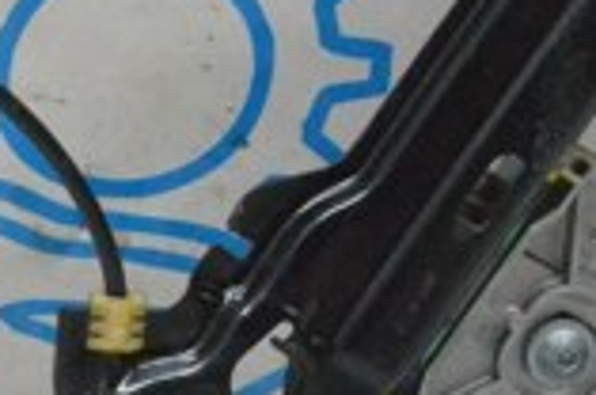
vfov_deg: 7.0
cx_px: -421
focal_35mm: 196
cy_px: 182
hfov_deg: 10.0
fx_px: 3238
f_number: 10
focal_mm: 32
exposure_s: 1/160
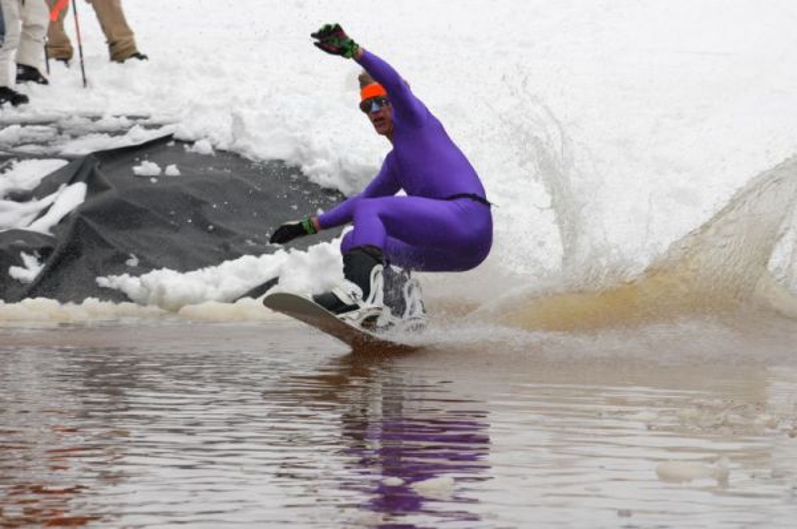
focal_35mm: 165
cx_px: 398
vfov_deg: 8.3
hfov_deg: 12.5
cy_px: 264
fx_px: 3647
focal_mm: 110
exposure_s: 1/500
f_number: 11
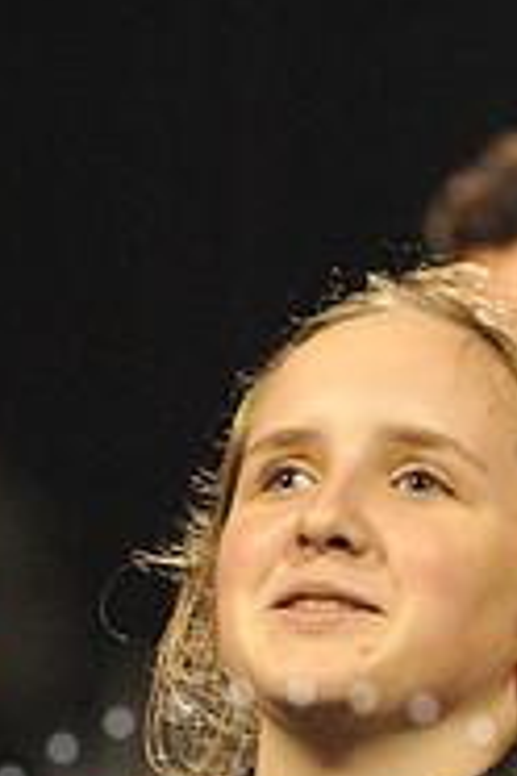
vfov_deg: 4.5
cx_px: 292
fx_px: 9736
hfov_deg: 3.0
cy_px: 1177
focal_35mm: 452
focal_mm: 145
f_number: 4
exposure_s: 1/200
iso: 6400
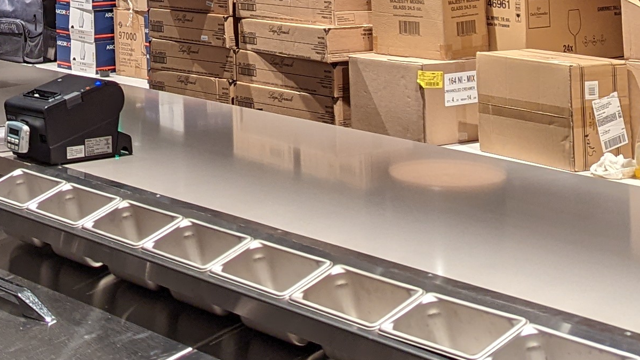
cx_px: 41
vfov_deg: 12.7
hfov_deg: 23.2
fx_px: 1510
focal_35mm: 89
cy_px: -216
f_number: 1.85
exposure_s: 1/31.3
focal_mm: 6.81
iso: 102
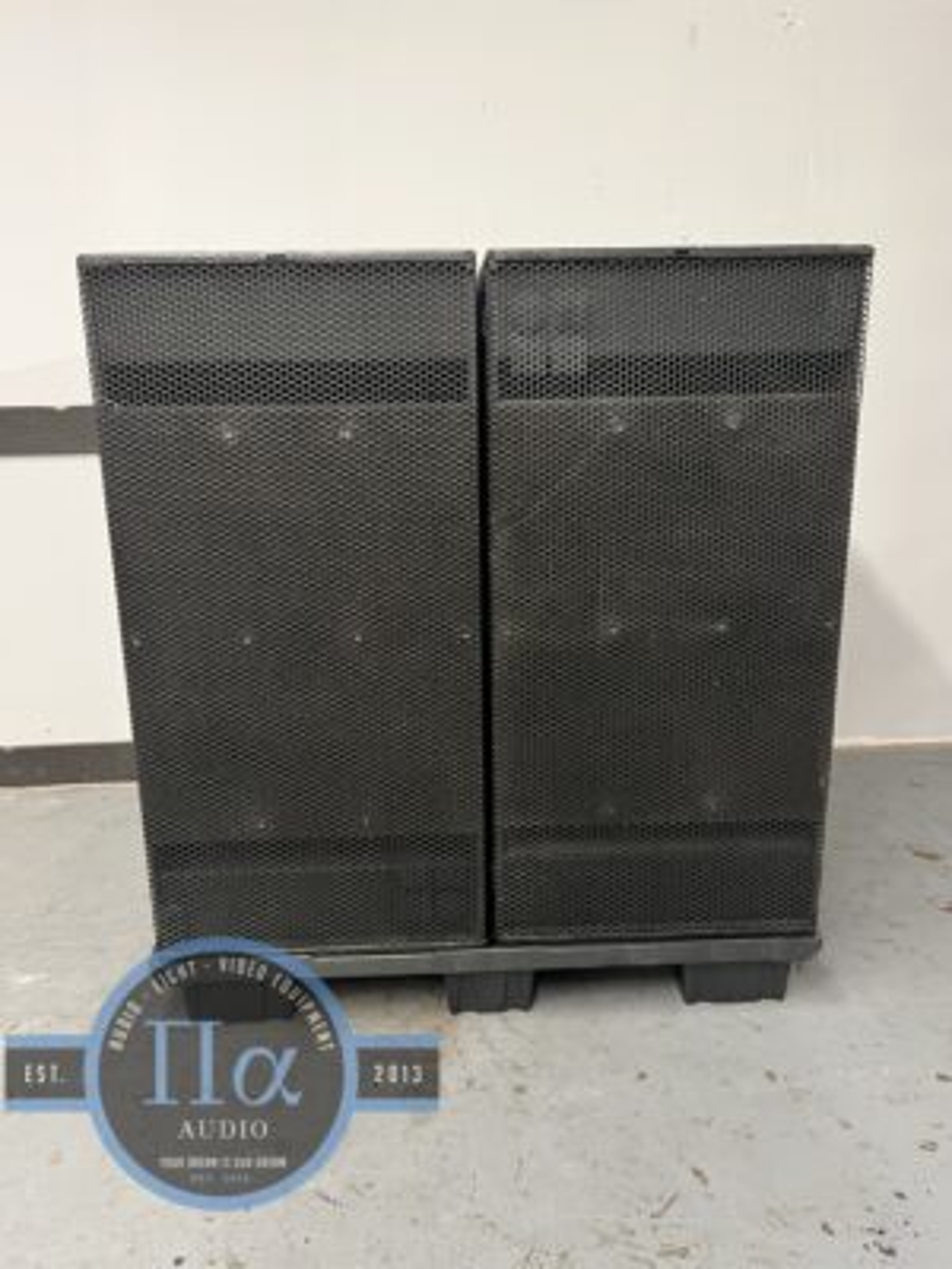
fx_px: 953
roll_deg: +1.8
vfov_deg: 67.3
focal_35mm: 26
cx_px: 476
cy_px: 634
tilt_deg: -14.1
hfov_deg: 53.1
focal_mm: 5.7
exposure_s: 1/33
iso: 500
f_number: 1.5
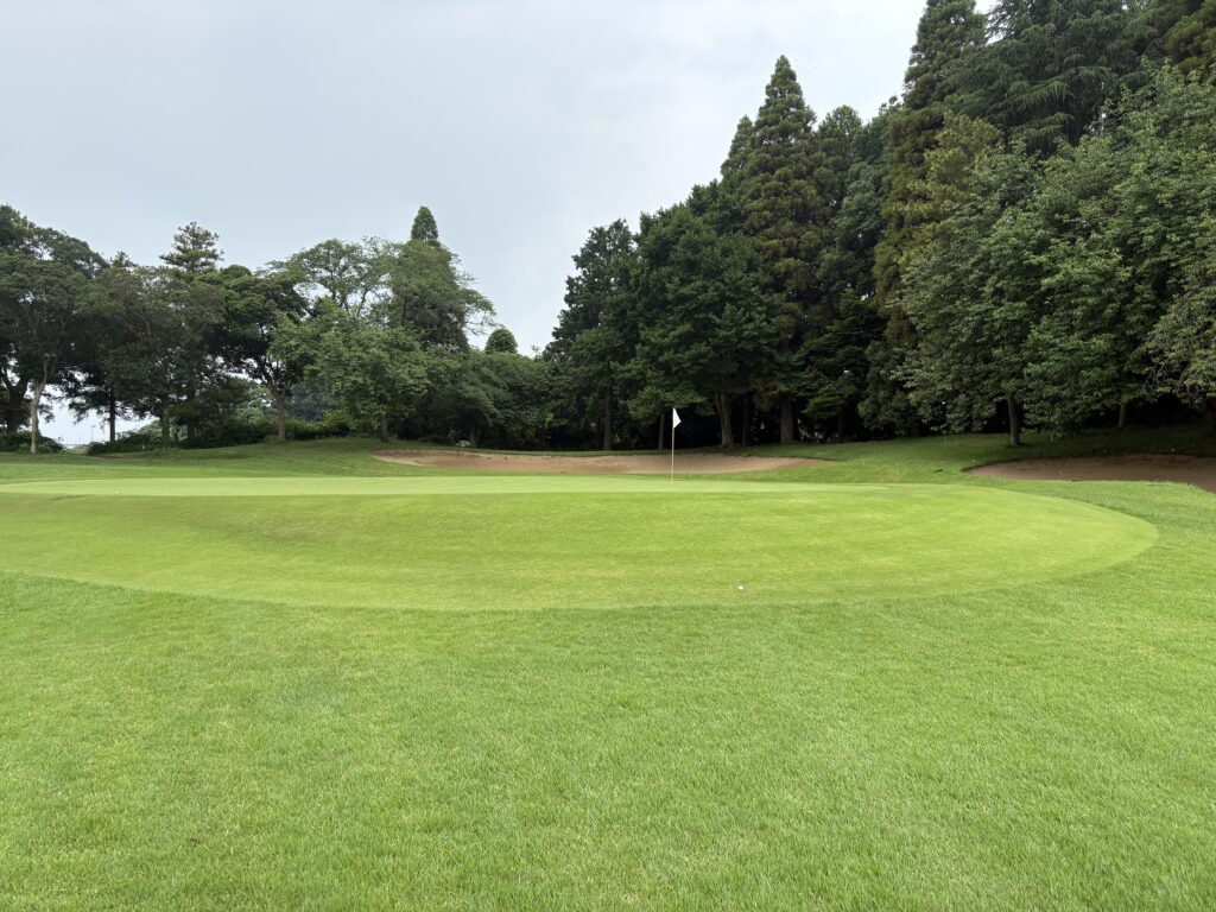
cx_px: 608
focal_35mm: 26
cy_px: 456
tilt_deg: +0.8
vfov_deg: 53.1
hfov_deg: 67.3
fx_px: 913
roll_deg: +0.8
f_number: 1.6
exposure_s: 1/1048
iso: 50
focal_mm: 5.96
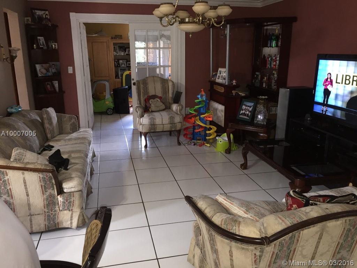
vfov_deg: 48.2
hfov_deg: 61.7
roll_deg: +0.2
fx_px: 299
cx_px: 178
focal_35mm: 29
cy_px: 134
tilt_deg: -15.4
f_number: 2.2
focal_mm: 4.15
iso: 200
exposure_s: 1/16
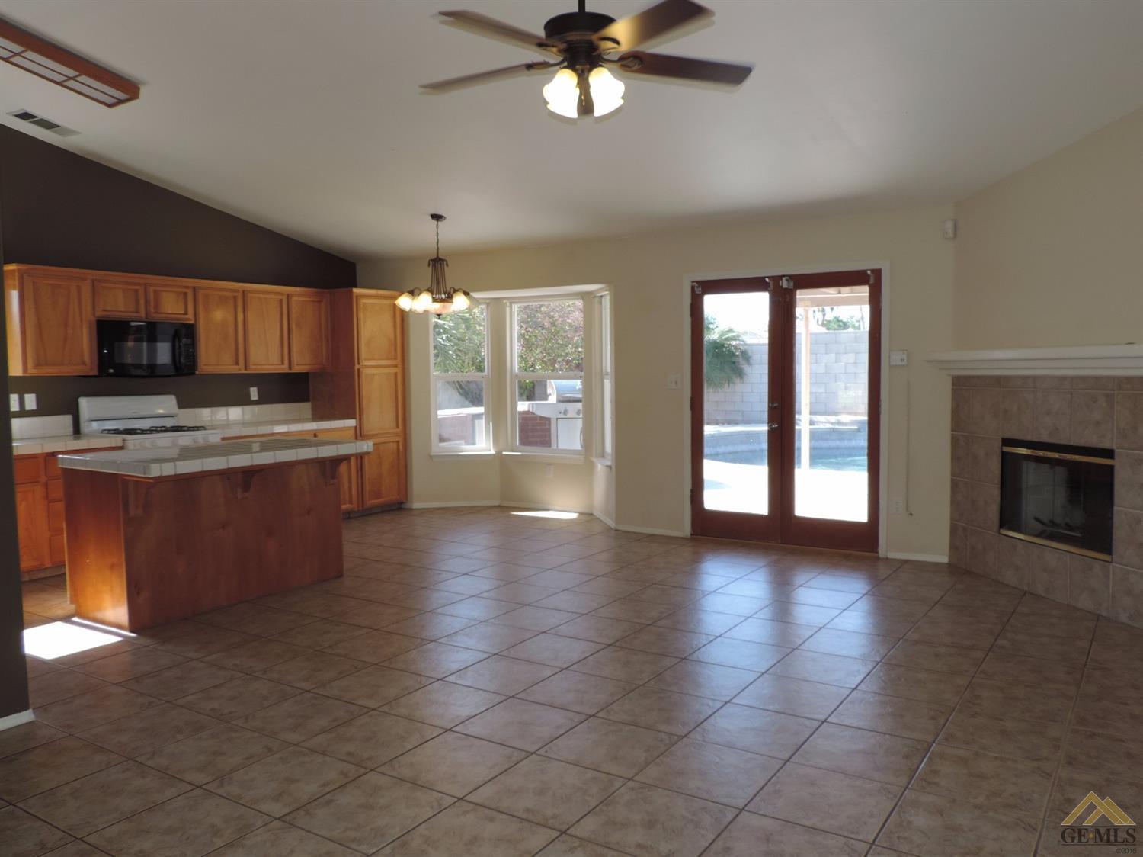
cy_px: 428
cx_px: 572
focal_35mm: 28
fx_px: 924
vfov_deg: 49.7
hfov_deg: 63.5
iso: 80
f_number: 3.1
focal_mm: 4.9
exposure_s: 1/80
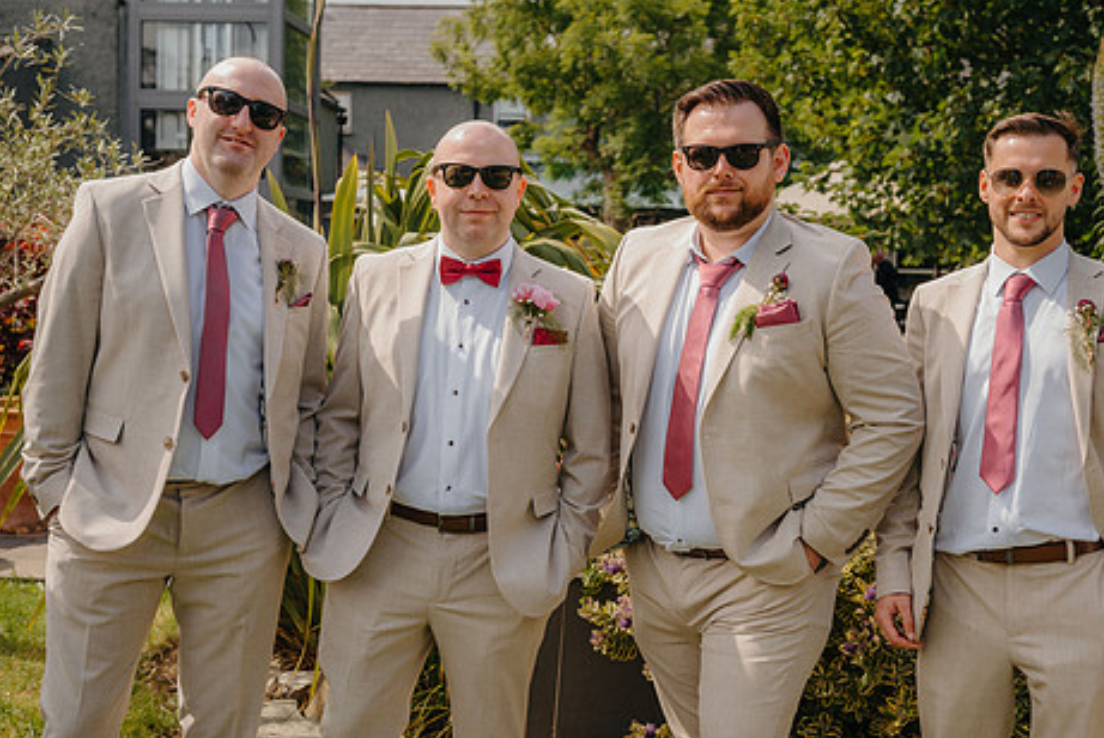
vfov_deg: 30.5
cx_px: 606
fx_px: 1350
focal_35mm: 44
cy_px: 341
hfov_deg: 44.4
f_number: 4
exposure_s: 1/320
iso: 100
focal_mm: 35
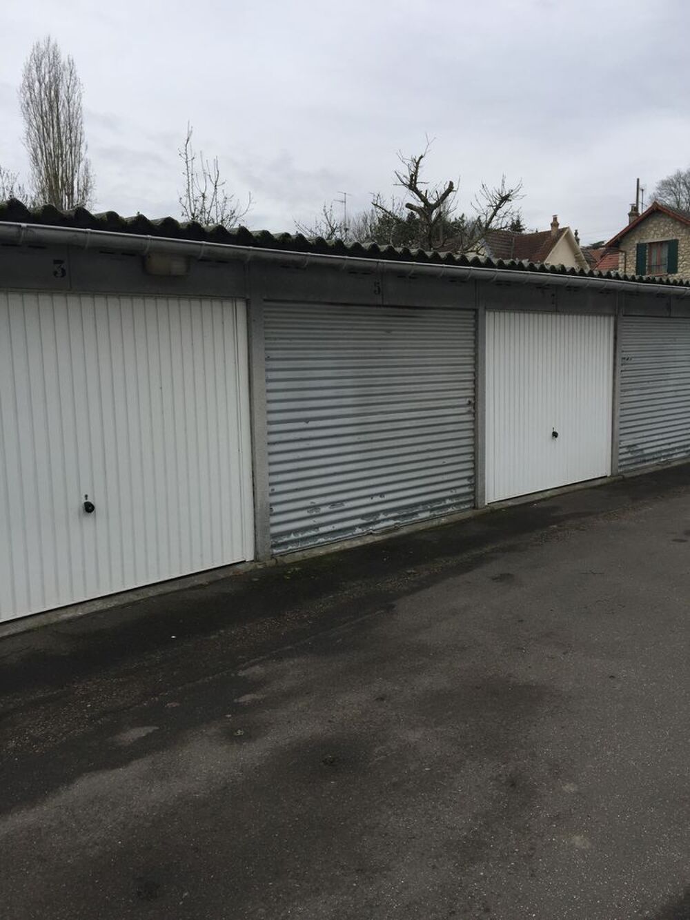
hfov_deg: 48.2
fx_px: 771
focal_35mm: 29
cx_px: 345
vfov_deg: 61.7
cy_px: 460
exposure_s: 1/628
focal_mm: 4.15
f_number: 2.2
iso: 32
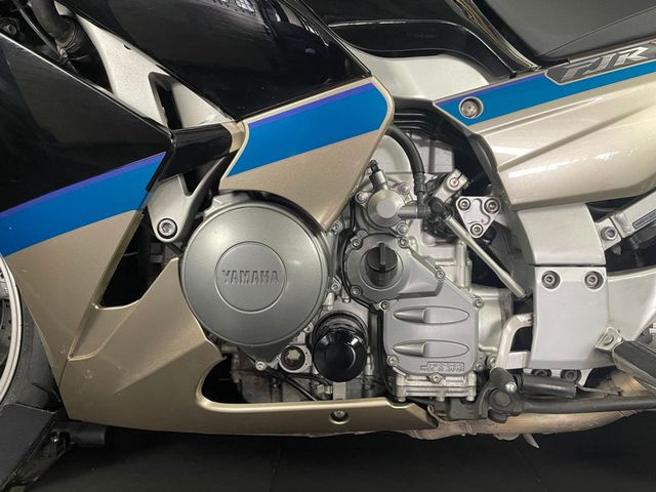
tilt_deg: -5.5
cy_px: 246
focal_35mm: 26
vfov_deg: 53.1
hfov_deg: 67.3
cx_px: 328
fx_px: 493
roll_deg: +1.3
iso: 125
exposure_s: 1/50
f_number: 1.6
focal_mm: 4.2
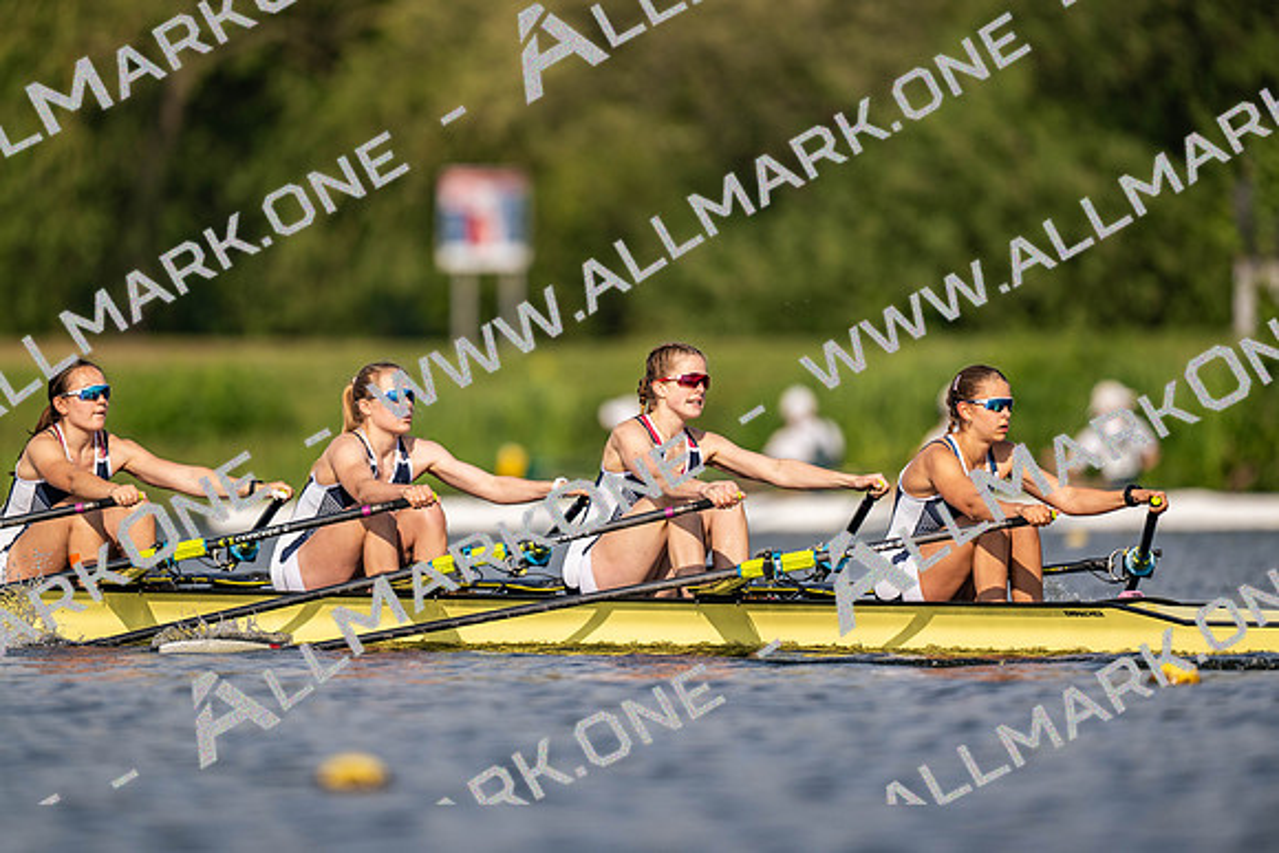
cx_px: 640
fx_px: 21321
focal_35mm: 600
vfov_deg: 2.3
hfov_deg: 3.4
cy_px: 426
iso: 220
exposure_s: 1/2500
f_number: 4
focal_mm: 600
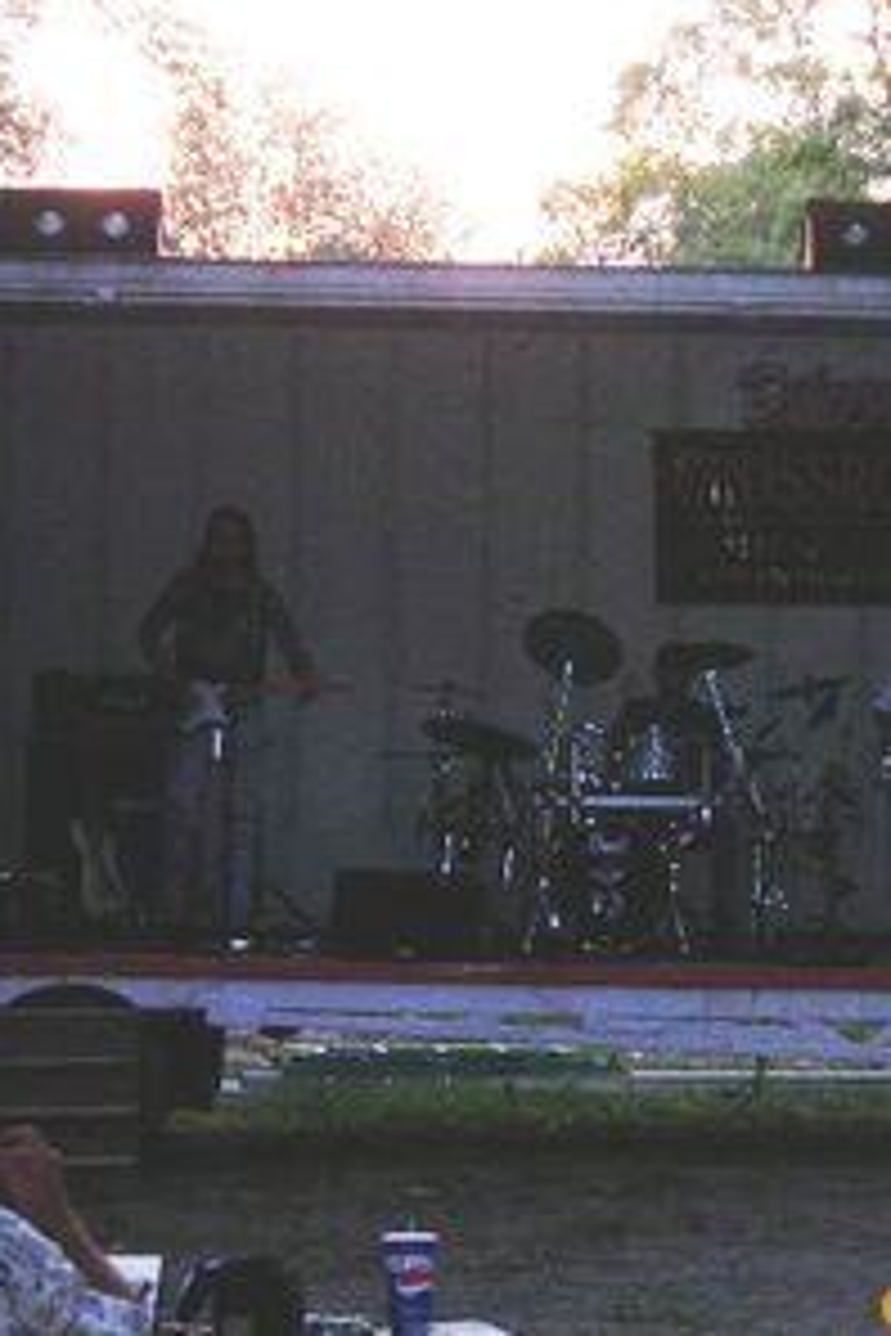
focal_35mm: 108
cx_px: 788
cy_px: 666
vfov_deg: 18.9
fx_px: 4009
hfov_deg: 12.6
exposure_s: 1/60.1
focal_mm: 12.7
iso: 118
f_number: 4.2
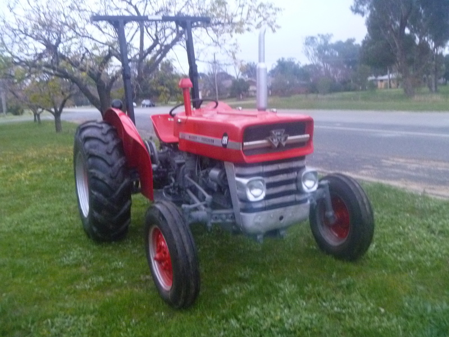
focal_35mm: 35
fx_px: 454
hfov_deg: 52.6
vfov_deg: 40.7
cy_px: 168
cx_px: 224
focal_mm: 6.3
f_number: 3.5
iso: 800
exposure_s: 1/8
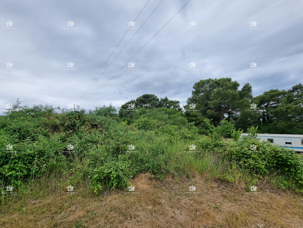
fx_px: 114
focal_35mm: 13
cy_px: 114
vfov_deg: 89.9
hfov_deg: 106.2
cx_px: 152
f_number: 2.2
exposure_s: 1/1288
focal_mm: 2.2
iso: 50
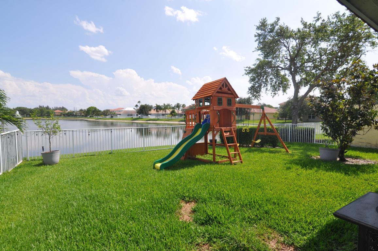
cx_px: 189
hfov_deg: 95.0
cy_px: 126
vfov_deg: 71.9
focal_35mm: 16
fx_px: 173
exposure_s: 1/320
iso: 200
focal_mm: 11
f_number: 9
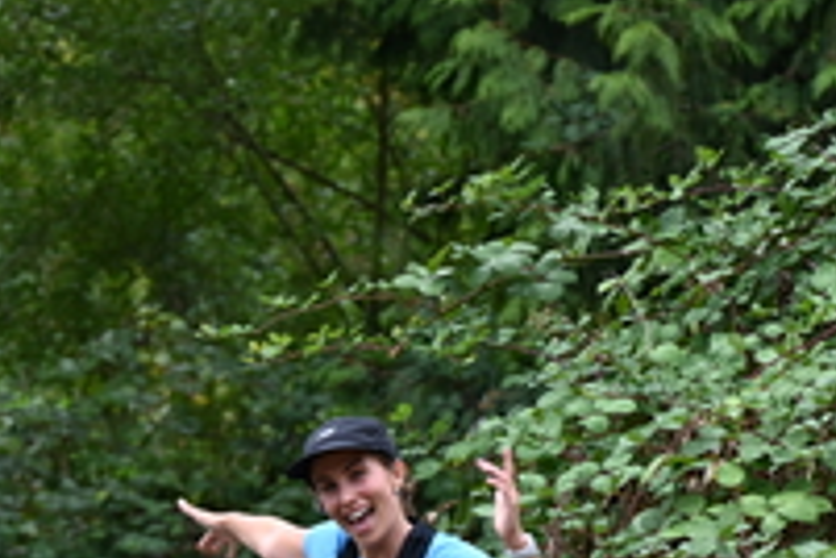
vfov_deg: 2.5
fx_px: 12702
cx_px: 391
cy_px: 727
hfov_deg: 3.8
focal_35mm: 547
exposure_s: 1/320
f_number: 6.3
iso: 400
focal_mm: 200
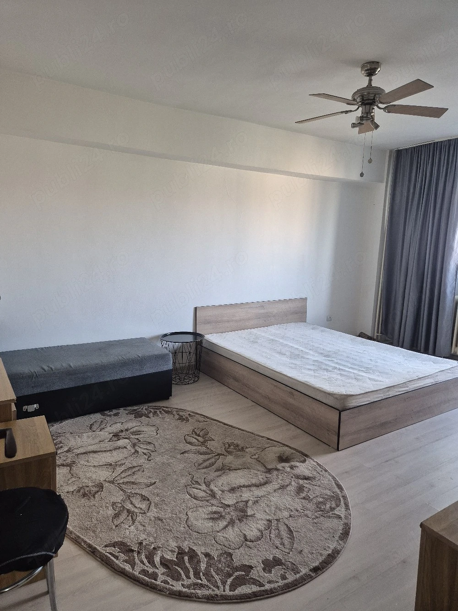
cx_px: 229
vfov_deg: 73.9
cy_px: 306
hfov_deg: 58.9
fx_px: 406
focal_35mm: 23
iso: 200
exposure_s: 1/100
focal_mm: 5.4
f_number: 1.8
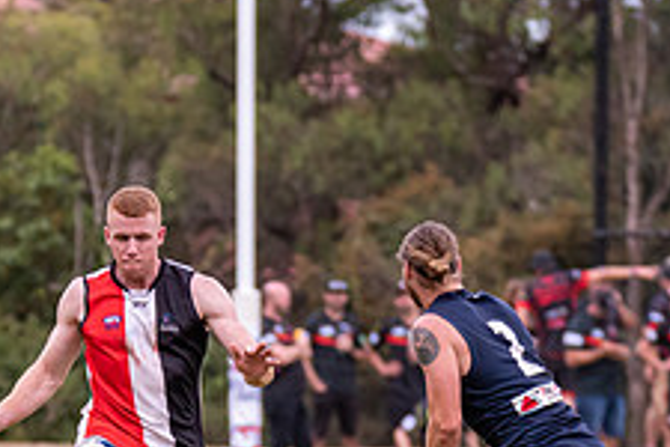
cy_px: 410
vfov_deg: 1.5
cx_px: 72
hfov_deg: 2.3
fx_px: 16730
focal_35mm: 899
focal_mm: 260
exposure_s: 1/1000
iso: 1250
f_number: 6.3
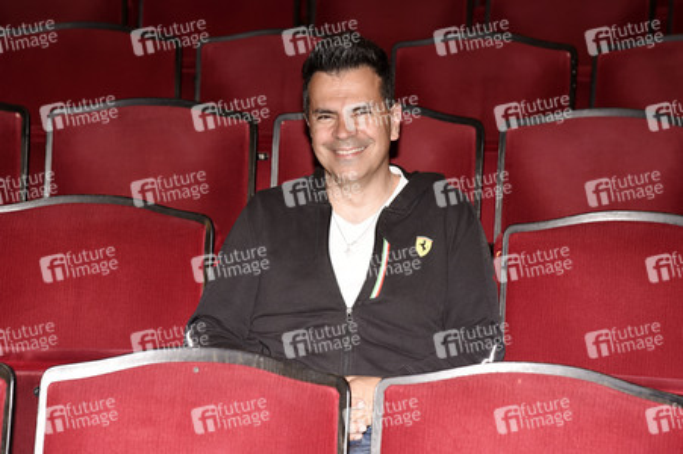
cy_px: 227
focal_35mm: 120
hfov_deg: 17.1
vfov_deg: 11.4
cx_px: 342
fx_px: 2275
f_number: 6.3
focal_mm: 120
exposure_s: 1/60
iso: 800
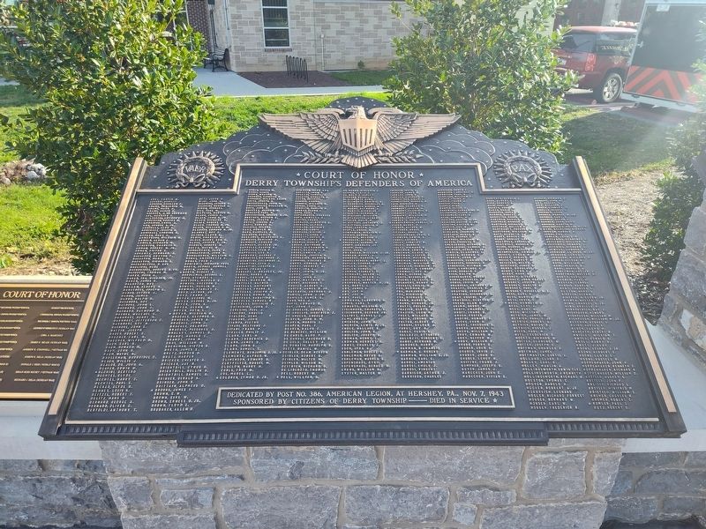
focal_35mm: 23
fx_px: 469
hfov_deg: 73.9
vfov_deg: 58.9
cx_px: 353
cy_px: 264
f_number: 1.8
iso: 100
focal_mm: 5.56
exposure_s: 1/292
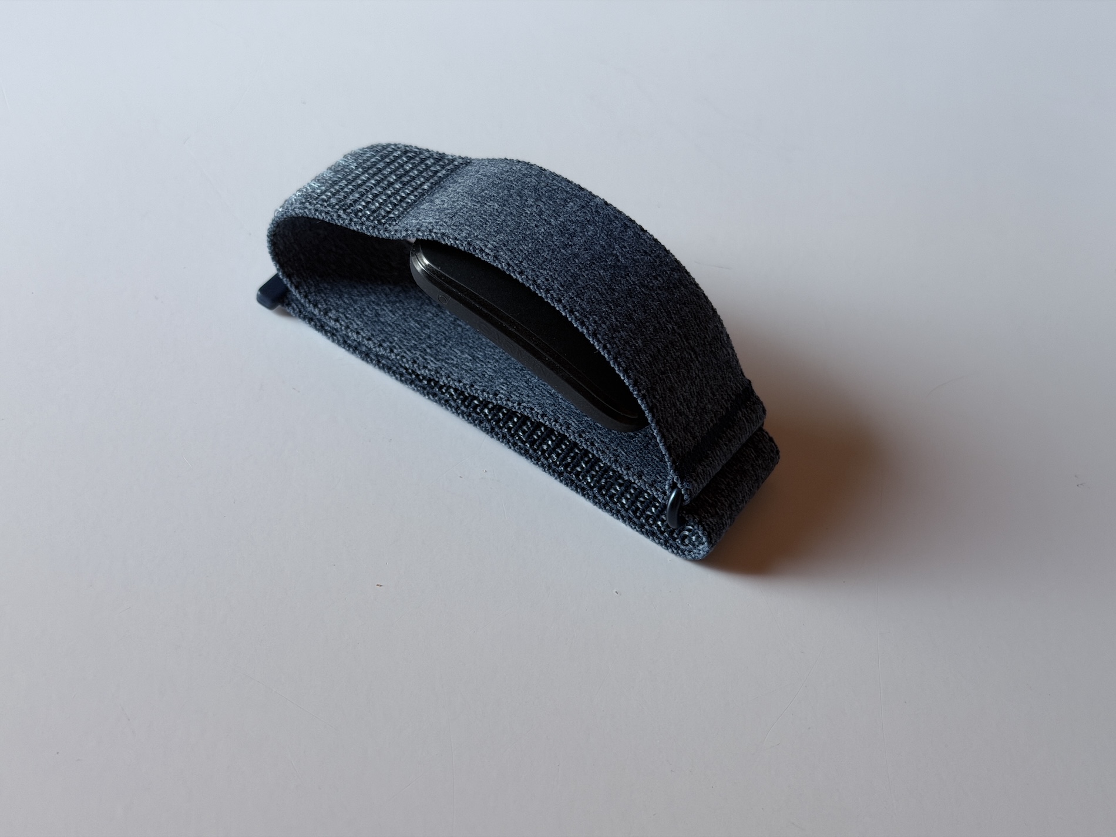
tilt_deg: -52.3
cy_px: 418
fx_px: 1547
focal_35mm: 48
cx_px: 558
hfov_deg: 39.7
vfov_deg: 30.3
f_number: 1.78
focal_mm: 6.76
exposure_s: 1/121
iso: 50
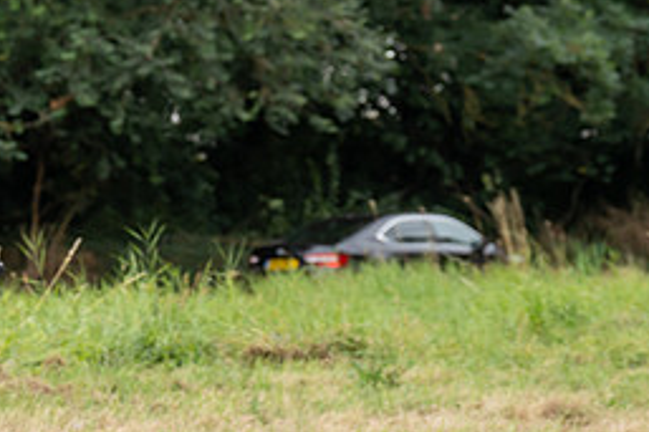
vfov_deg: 6.3
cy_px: 165
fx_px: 3909
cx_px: 5
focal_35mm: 217
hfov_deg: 9.4
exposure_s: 1/1000
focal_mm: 96
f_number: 4.5
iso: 640
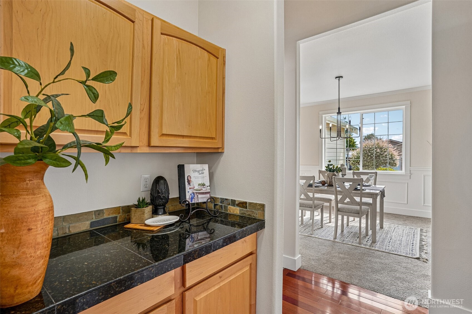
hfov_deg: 93.3
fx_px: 223
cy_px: 157
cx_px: 236
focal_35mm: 17
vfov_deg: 70.4
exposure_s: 1/20
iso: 400
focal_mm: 17
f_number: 8
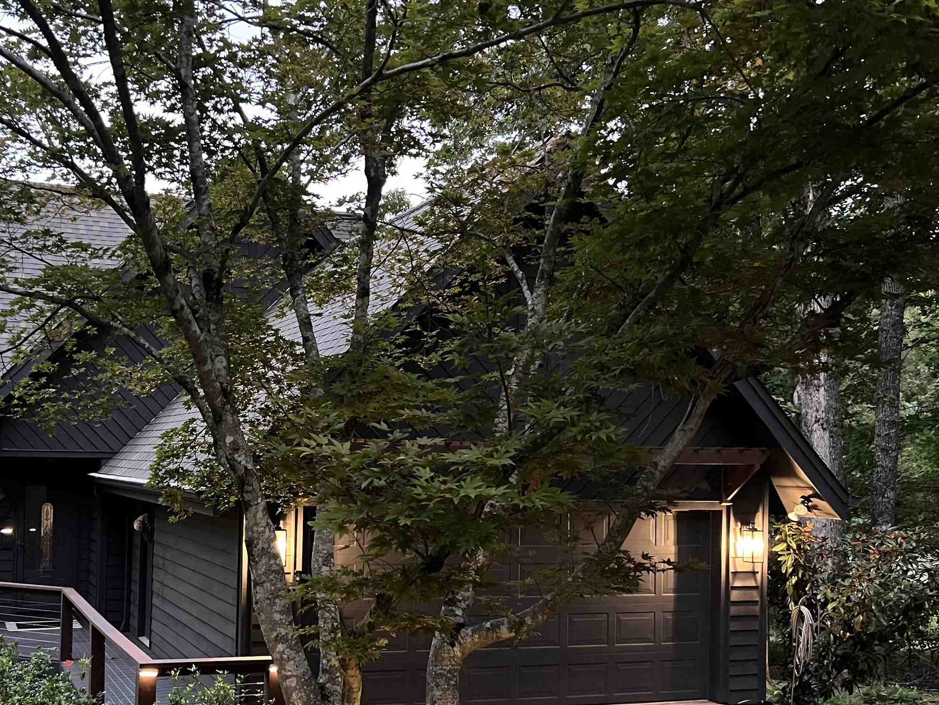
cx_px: 271
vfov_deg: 35.8
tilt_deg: +0.3
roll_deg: -1.6
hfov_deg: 45.6
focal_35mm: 40
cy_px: 441
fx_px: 1085
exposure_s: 1/30
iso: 500
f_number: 1.5
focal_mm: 5.7
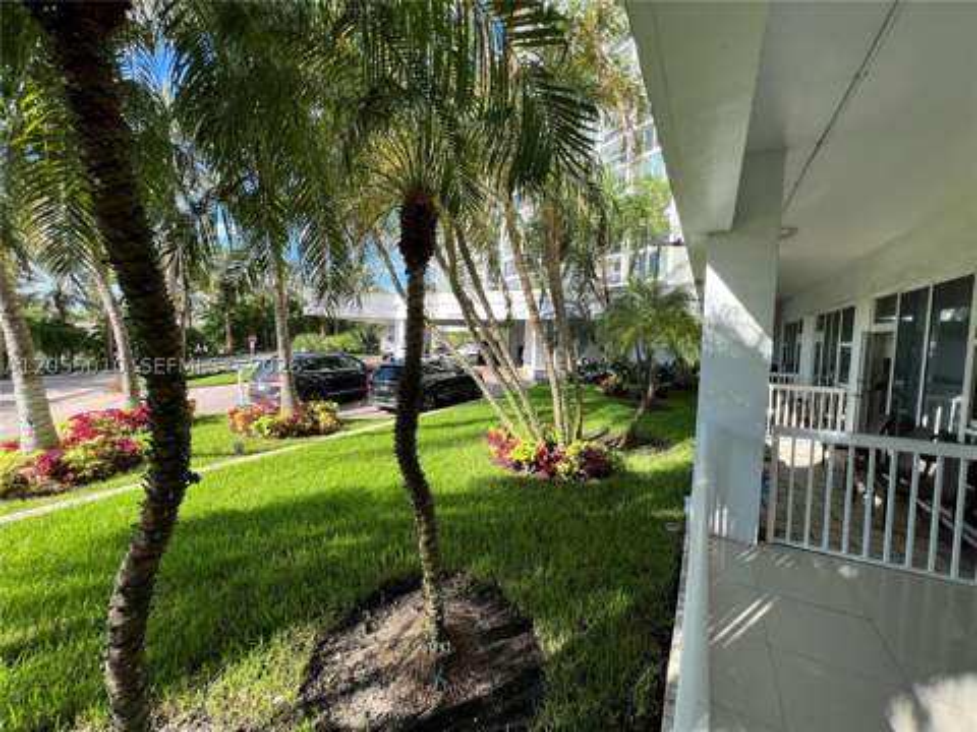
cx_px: 488
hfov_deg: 106.2
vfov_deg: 89.9
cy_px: 366
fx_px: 367
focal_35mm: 13
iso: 32
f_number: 1.8
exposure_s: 1/504
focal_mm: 1.57
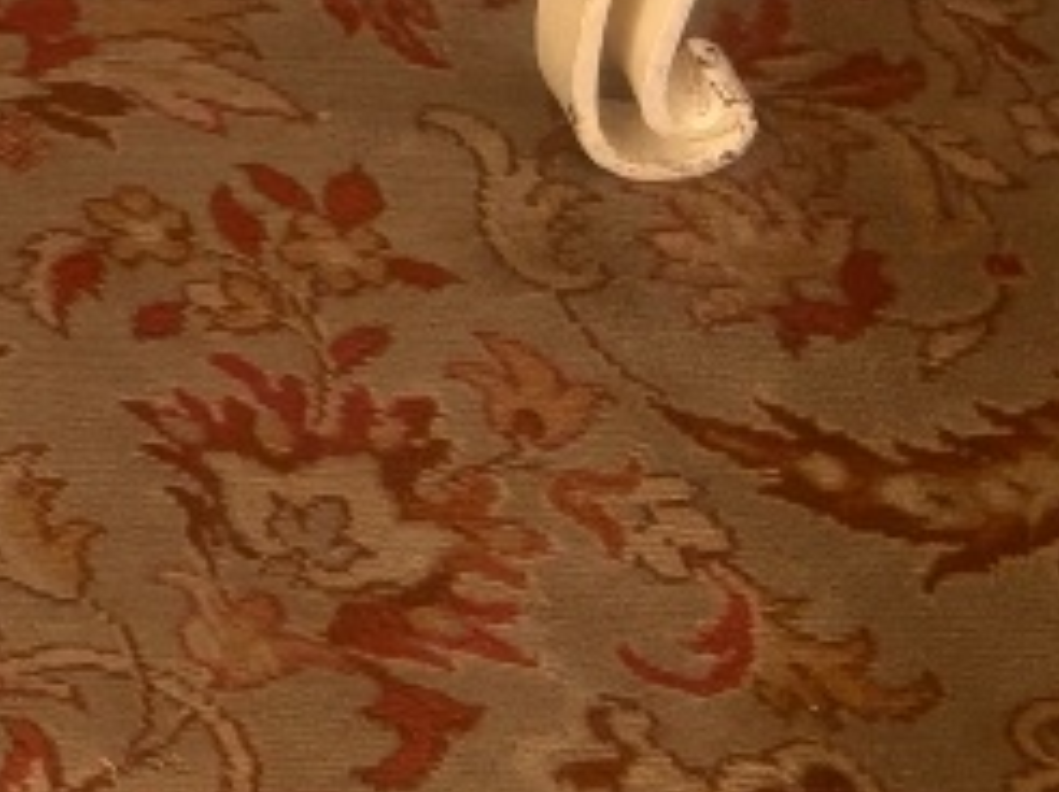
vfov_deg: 11.5
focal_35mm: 127
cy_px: -65
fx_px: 3881
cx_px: -1360
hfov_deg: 12.6
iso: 320
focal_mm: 5.96
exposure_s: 1/60
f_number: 1.6
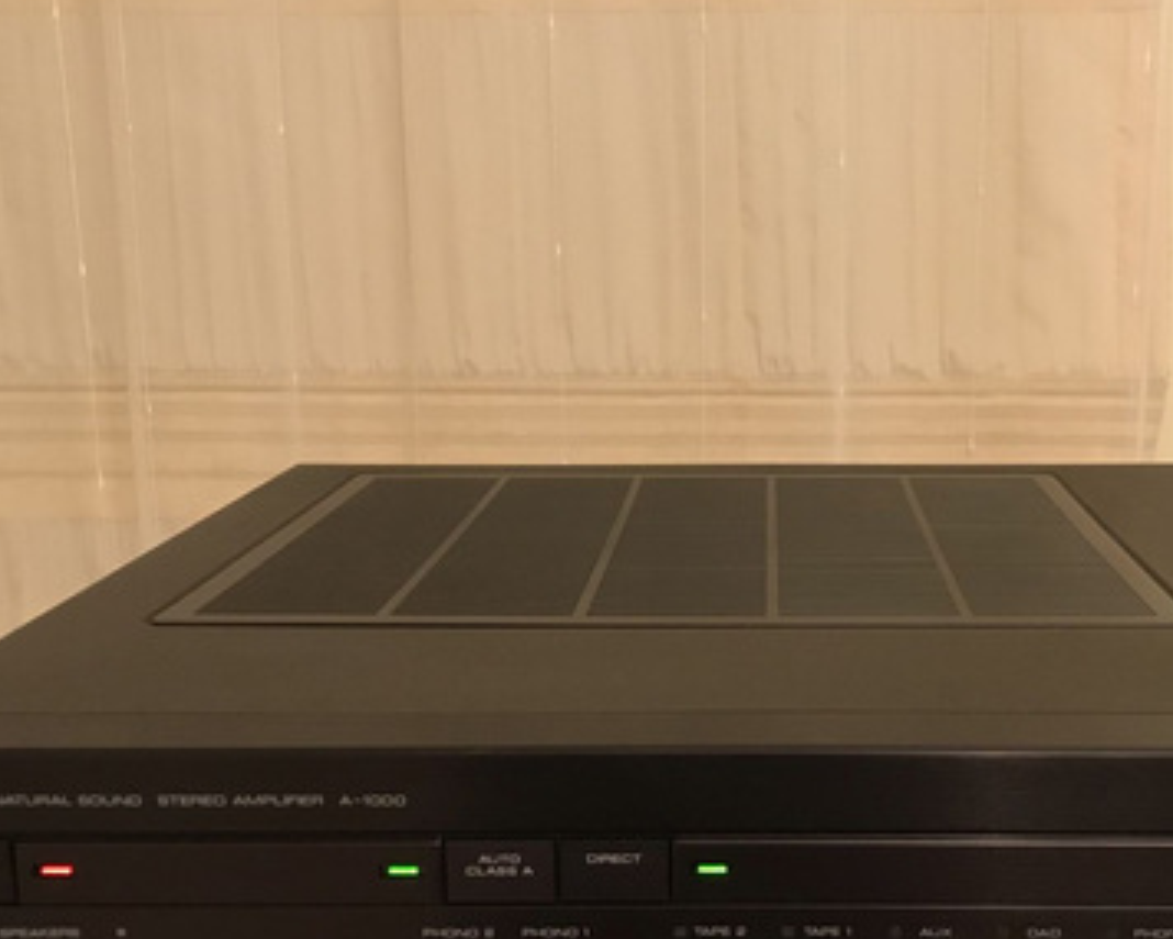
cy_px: 573
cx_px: 778
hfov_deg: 39.9
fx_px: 1597
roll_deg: -0.7
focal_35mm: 46
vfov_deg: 32.6
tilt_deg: -13.2
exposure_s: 1/9
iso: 100
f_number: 1.8
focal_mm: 3.99
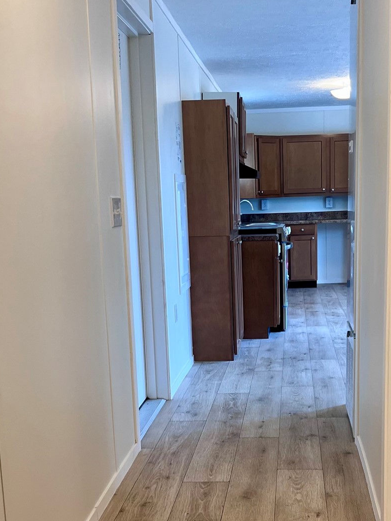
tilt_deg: -10.5
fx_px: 768
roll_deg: +1.6
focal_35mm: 51
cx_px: 251
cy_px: 362
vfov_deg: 37.0
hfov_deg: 28.4
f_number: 1.5
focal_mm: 5.7
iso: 80
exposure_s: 1/120
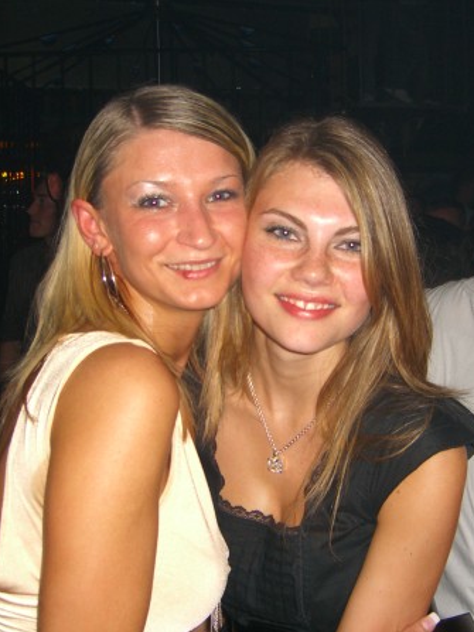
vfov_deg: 37.5
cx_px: 283
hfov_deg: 28.5
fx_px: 932
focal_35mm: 51
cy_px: 317
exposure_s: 1/60
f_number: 2.8
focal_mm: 7.9
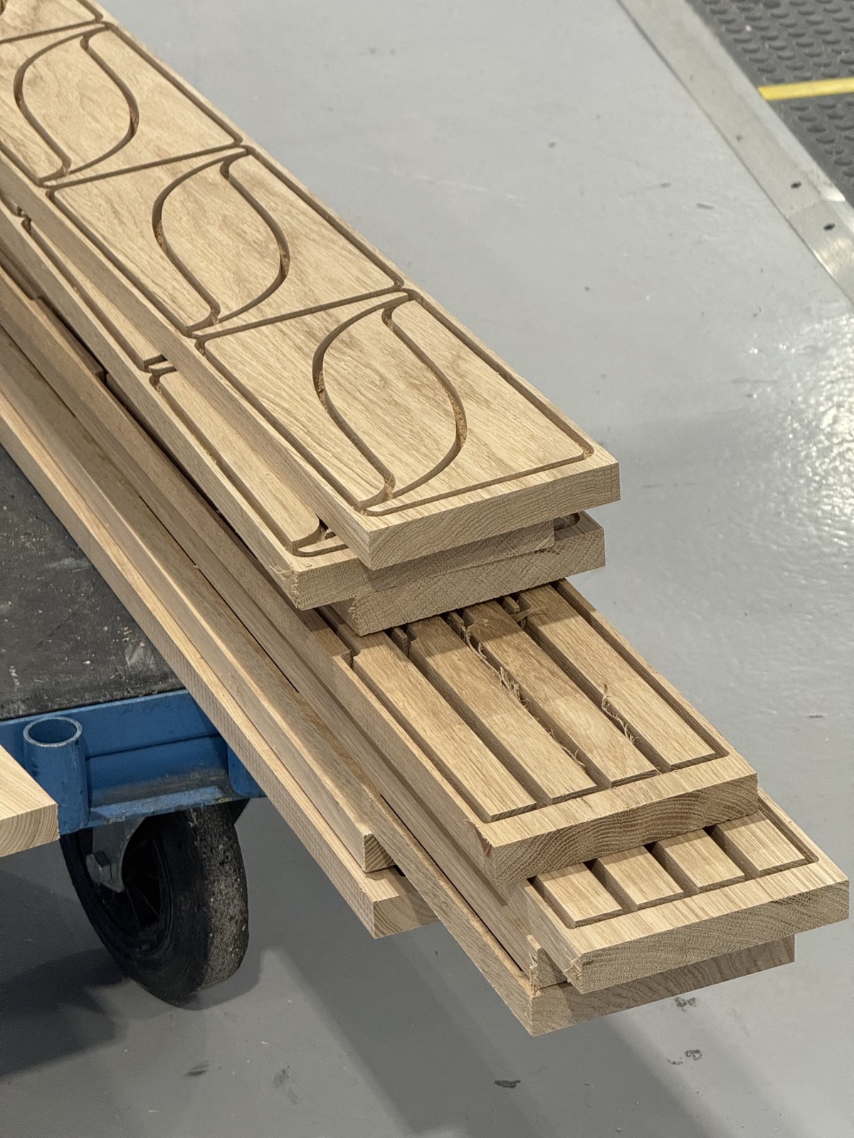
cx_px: 427
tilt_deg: -27.0
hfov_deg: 12.3
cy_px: 569
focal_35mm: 120
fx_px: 3947
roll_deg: +0.5
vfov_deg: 16.4
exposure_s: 1/100
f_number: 2.8
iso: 200
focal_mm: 15.66
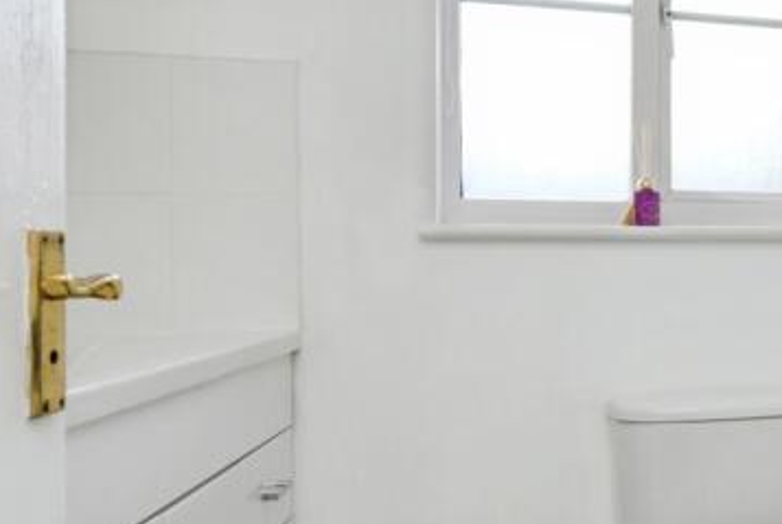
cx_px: 839
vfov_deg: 31.3
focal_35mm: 43
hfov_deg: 38.4
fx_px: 935
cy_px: 254
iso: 800
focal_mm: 15
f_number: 11
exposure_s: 1/60
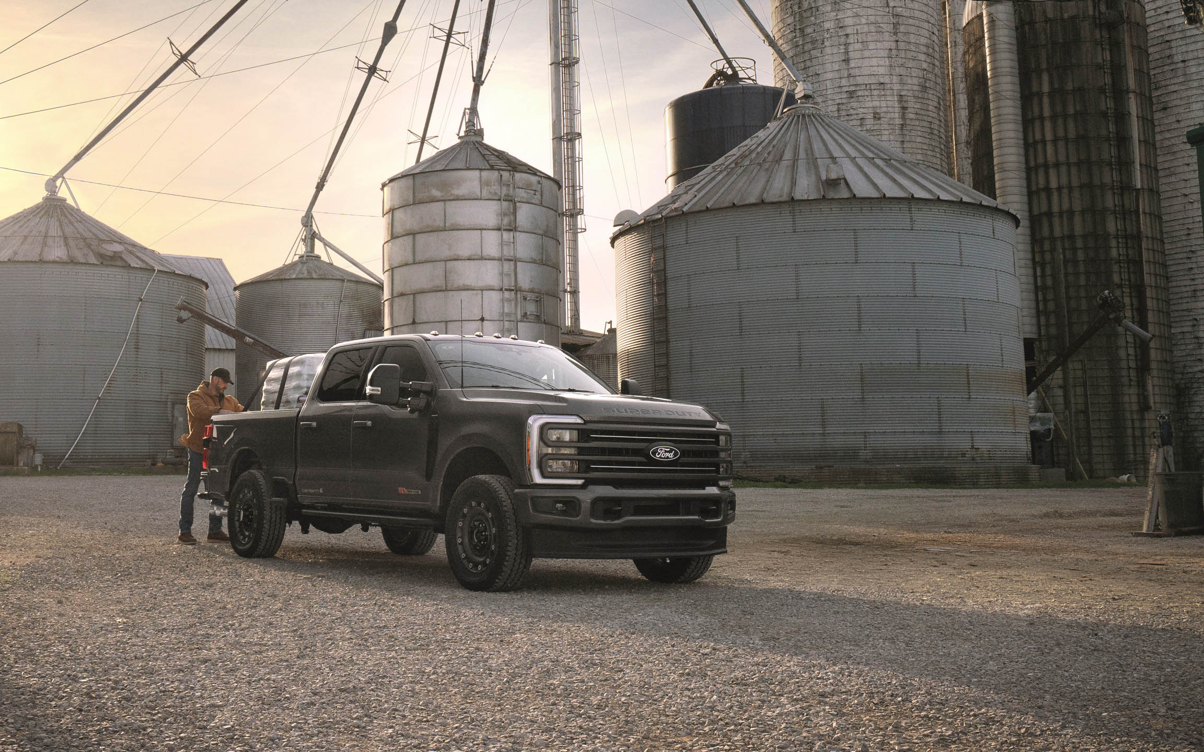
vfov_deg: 29.7
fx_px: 1411
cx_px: 533
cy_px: 282
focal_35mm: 43
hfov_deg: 46.1
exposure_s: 1/640
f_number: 7.1
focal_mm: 30
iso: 160
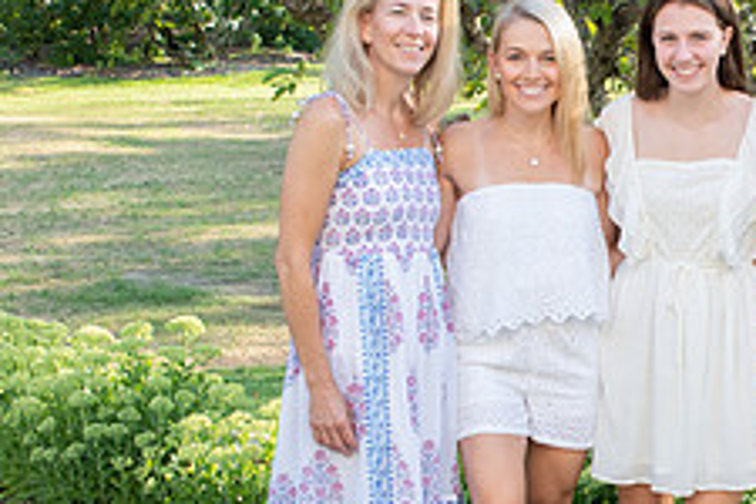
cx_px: 706
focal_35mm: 93
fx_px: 1953
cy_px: 324
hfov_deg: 21.3
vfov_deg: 14.7
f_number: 5.6
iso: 400
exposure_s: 1/125
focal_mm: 24
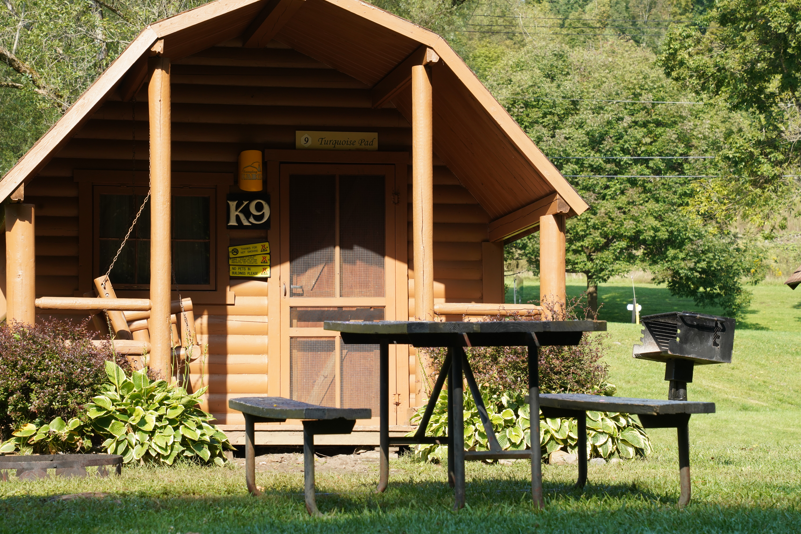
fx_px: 2670
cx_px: 376
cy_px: 272
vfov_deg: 11.4
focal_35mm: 120
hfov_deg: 17.1
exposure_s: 1/200
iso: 500
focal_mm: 110
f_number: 11
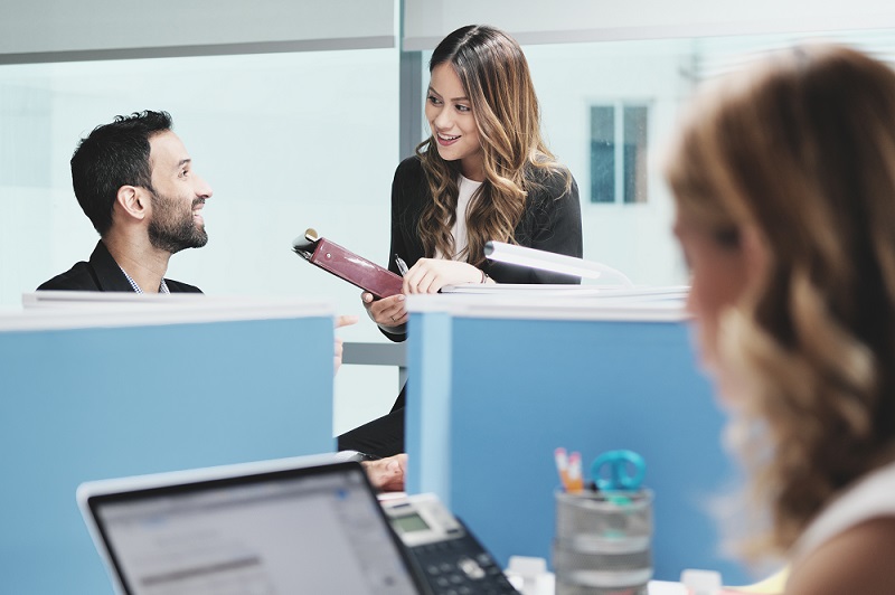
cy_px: 298
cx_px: 448
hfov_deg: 27.0
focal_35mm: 75
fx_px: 1863
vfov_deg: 18.2
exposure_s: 1/125
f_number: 2
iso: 400
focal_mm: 50
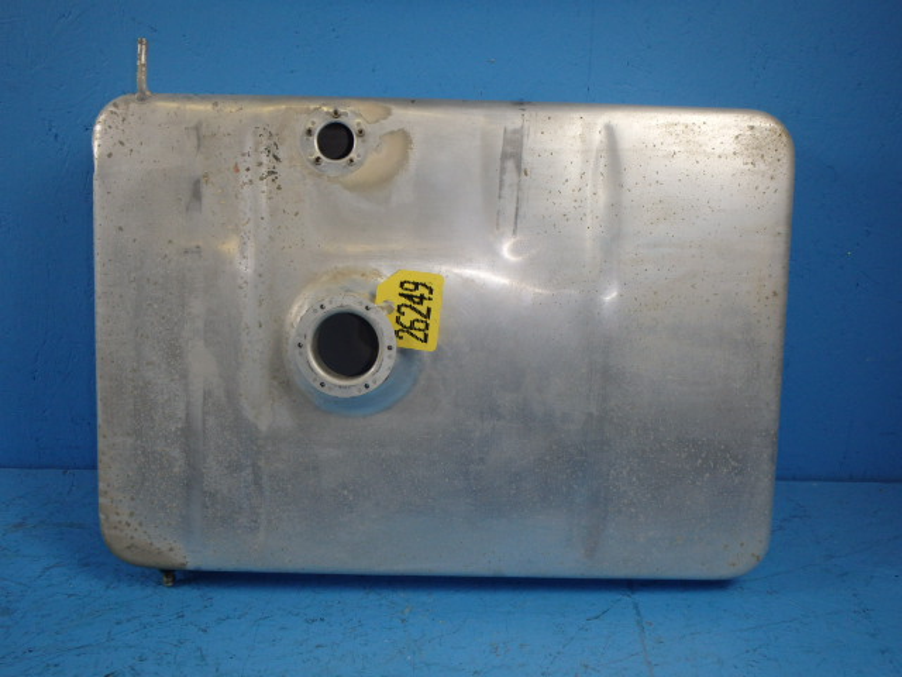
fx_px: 730
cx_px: 451
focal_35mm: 28
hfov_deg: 63.4
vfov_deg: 49.7
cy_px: 338
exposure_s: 1/60
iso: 200
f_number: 3.9
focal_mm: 5
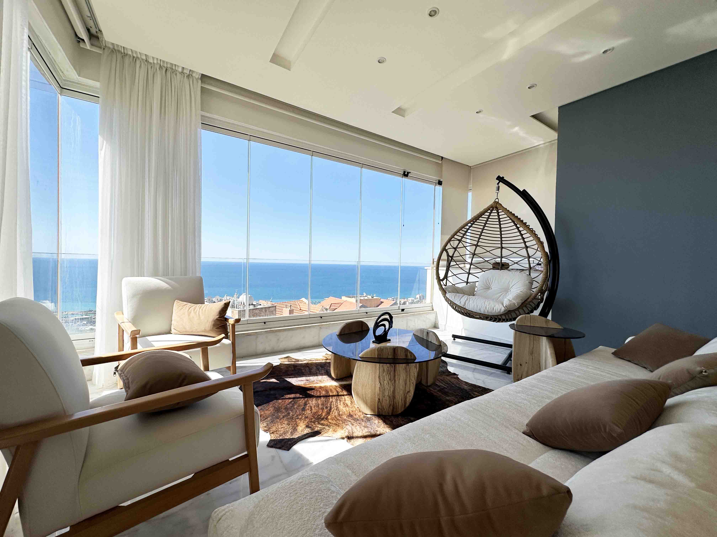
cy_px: 268
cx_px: 358
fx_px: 290
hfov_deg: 102.1
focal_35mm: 14
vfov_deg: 85.7
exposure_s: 1/424
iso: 40
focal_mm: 2.22
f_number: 2.2
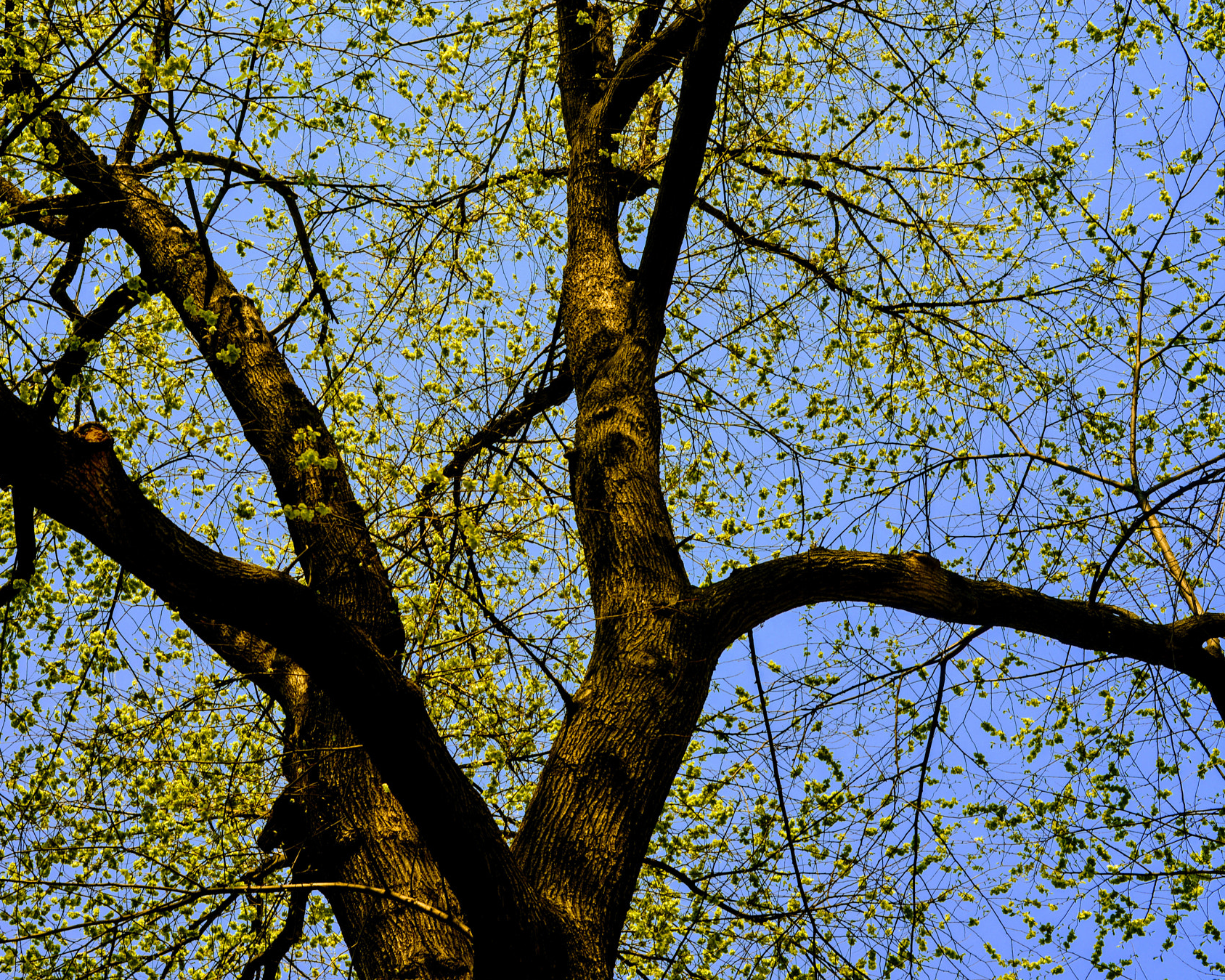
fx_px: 2066
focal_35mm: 57
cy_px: 488
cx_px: 497
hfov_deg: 32.9
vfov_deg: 26.7
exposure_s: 1/125
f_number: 9
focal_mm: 50
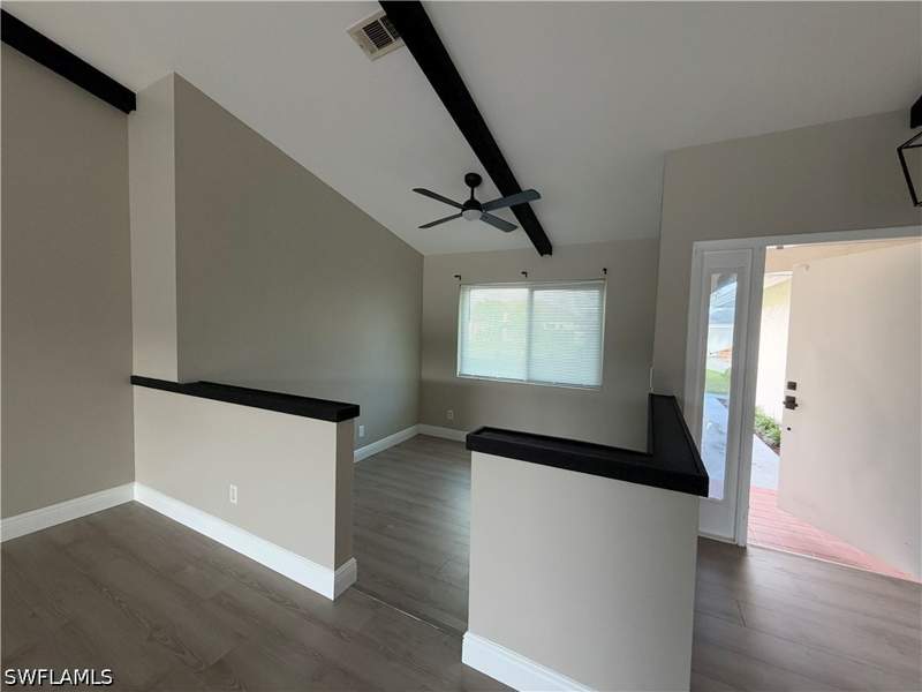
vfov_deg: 85.7
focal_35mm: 14
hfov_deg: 102.1
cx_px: 461
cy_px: 346
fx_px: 373
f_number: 2.2
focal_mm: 2.22
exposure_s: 1/121
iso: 250
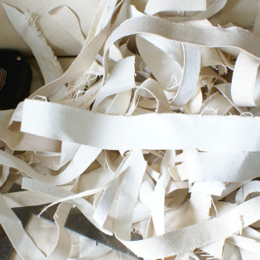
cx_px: 104
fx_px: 637
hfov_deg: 23.0
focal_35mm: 75
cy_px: 170
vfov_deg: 23.0
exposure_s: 1/15
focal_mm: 18
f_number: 6.3
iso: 400
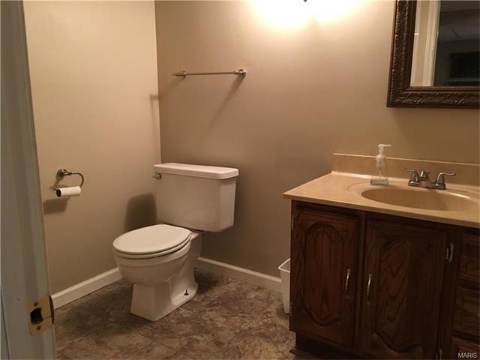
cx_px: 240
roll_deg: -0.7
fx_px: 402
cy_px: 180
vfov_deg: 48.2
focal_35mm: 29
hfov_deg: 61.7
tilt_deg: -9.9
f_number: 2.2
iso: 80
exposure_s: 1/15
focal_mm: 4.15
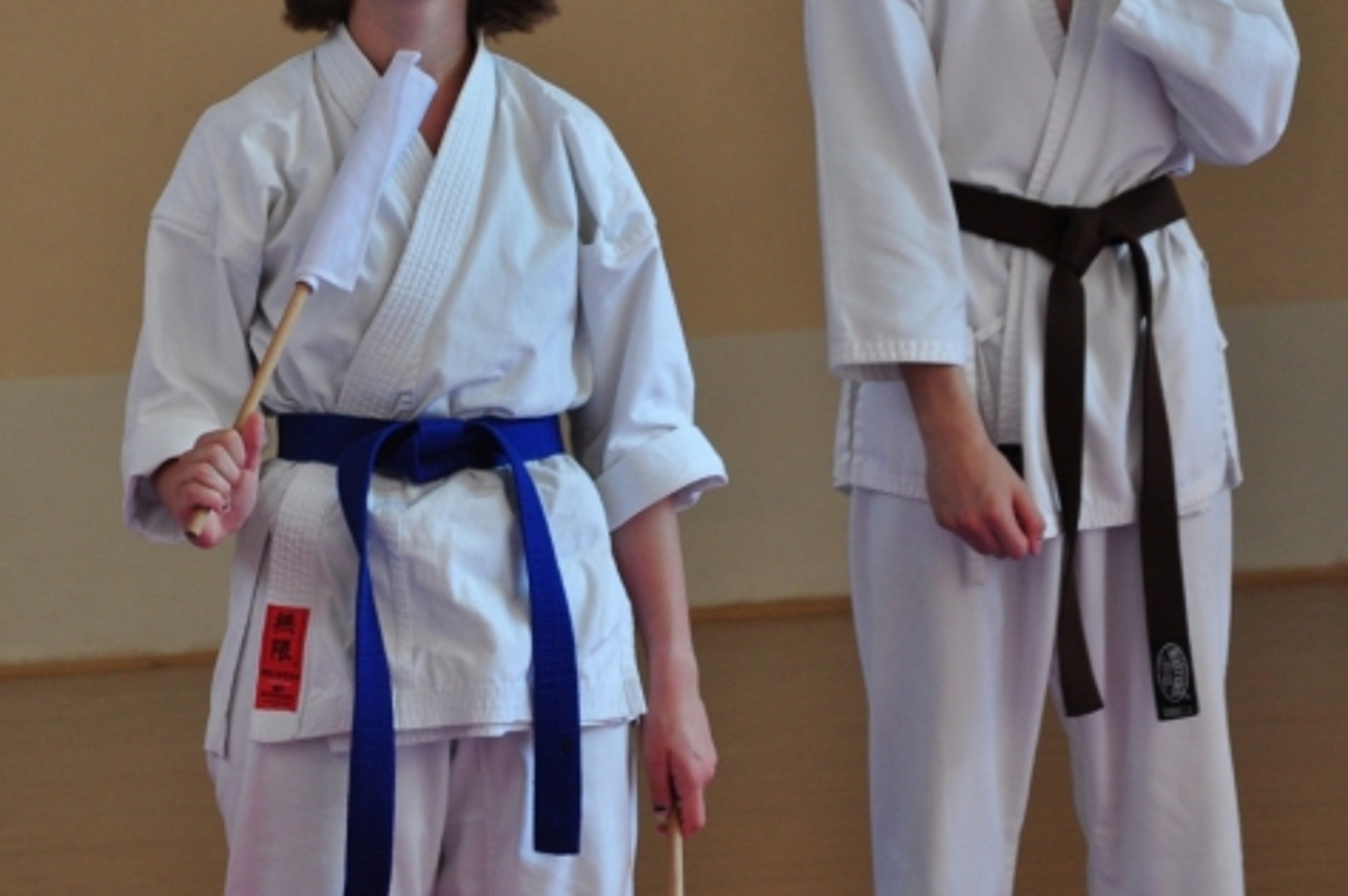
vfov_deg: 5.5
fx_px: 9276
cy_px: 331
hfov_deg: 8.3
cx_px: 415
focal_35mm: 248
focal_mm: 98
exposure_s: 1/50
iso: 500
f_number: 5.6
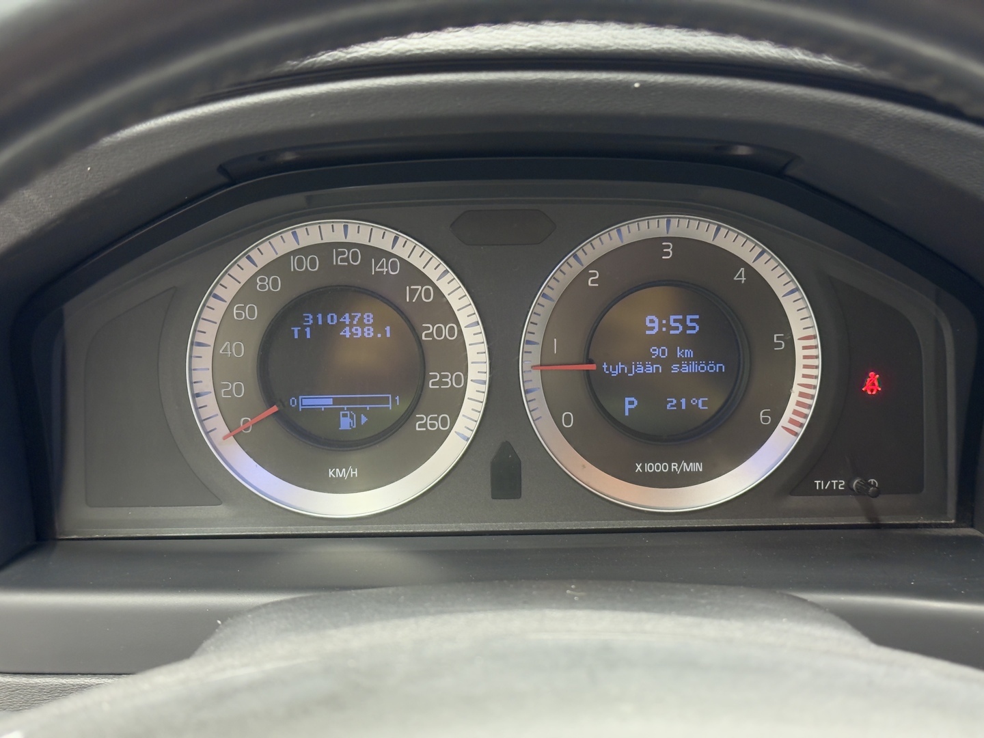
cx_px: 492
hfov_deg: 39.7
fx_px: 1364
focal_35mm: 48
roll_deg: +0.4
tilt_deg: -23.6
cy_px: 369
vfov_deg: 30.3
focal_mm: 6.76
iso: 640
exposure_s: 1/30
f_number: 1.78
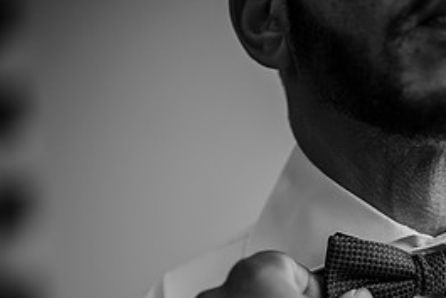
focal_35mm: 186
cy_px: 324
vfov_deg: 7.4
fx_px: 2305
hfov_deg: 11.0
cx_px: 414
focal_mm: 85
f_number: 1.8
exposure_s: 1/400
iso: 100
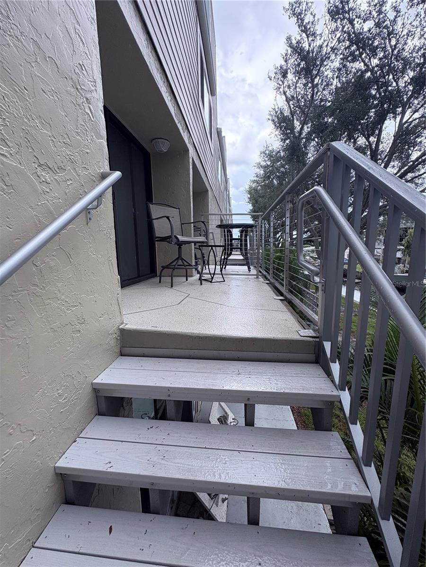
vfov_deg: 102.1
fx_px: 230
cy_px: 284
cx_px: 213
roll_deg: +1.4
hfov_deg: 85.7
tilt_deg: -7.5
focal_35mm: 14
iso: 64
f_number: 2.2
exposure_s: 1/508
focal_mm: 2.22
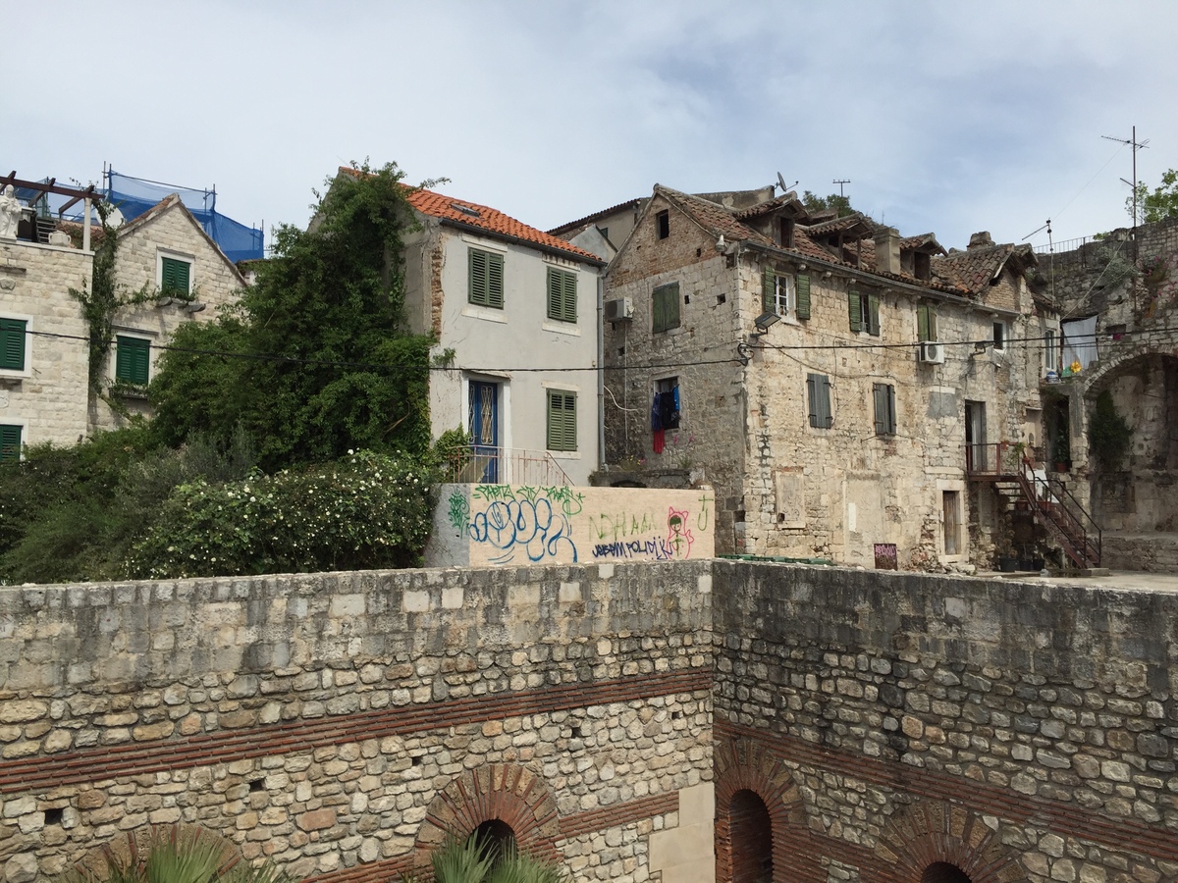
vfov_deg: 48.2
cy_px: 442
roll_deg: -0.7
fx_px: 987
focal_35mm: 29
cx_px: 589
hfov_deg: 61.7
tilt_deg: +4.9
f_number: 2.2
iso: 32
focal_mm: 4.15
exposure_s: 1/3300
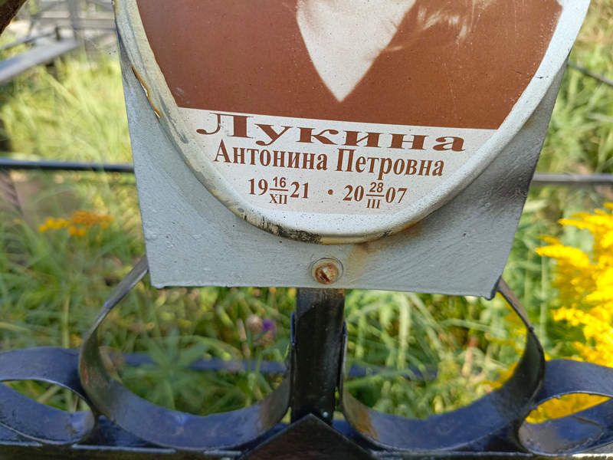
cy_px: 230
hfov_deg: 69.4
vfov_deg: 54.9
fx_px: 443
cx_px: 306
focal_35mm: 25
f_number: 1.69
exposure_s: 1/288
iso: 110
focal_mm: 4.76
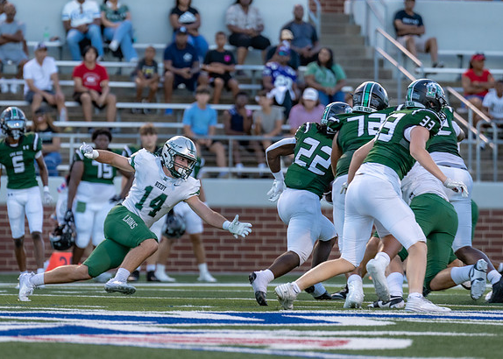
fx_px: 5529
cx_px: 215
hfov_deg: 5.2
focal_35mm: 387
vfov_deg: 3.7
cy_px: 169
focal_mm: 200
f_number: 2.8
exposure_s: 1/640
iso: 500
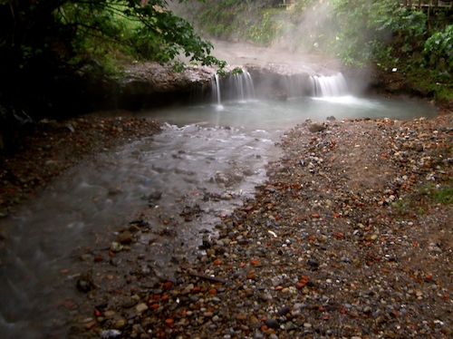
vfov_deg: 41.7
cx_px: 226
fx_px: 445
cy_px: 170
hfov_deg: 54.0
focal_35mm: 34
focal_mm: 5.6
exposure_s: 1/1.6
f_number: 2.8
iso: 50
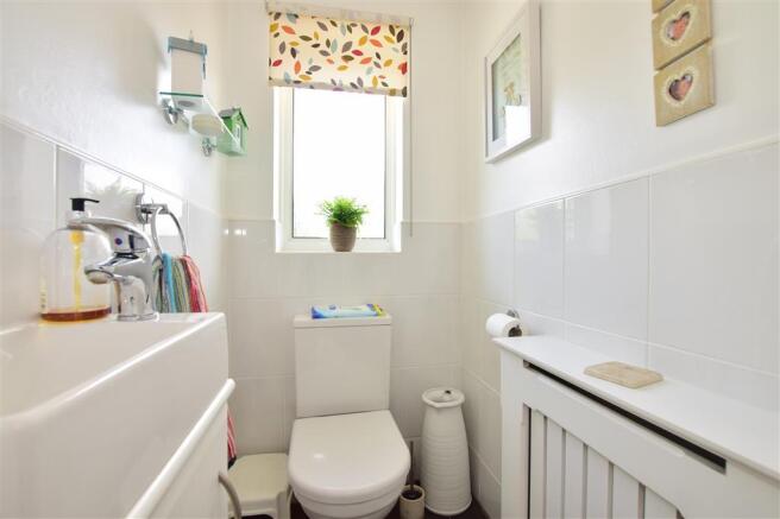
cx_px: 390
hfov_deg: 100.4
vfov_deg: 77.3
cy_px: 260
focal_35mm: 15
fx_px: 325
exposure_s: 1/30
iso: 400
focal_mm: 10
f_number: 7.1
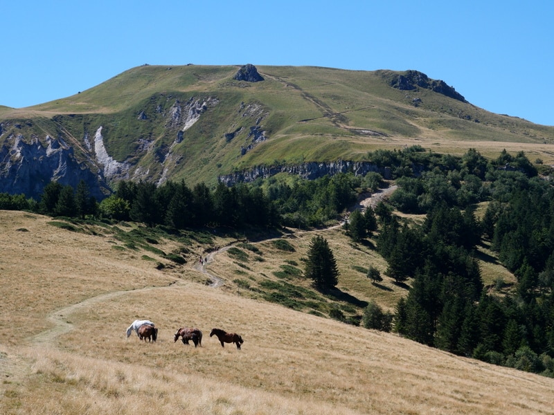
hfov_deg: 22.8
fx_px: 1376
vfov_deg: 17.2
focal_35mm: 86
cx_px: 277
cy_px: 208
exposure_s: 1/400
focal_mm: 43
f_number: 8
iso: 200
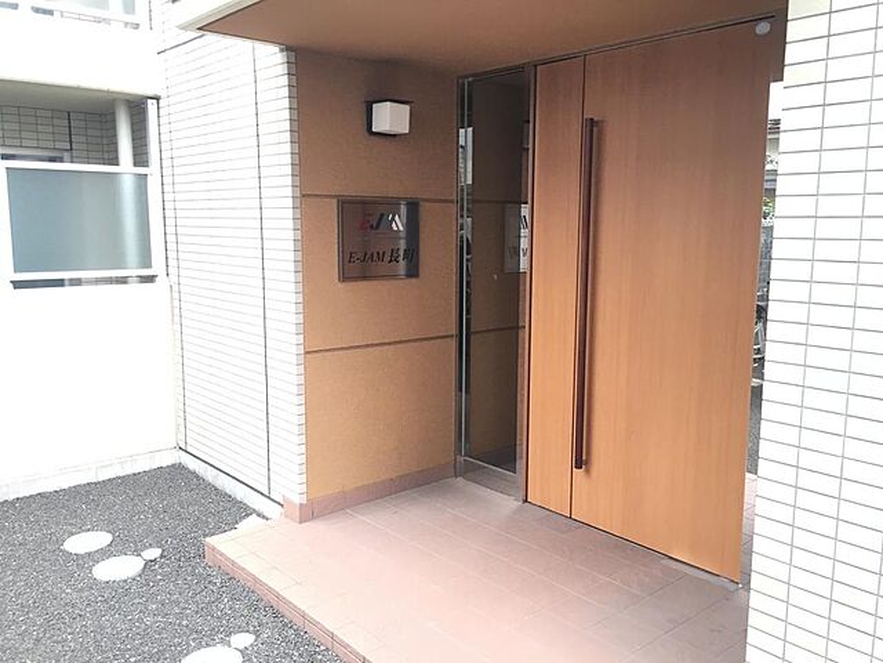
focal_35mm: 29
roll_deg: +1.1
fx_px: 740
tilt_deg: -7.8
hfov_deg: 61.7
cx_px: 442
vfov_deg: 48.2
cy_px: 332
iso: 40
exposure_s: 1/30
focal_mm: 4.15
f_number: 2.2
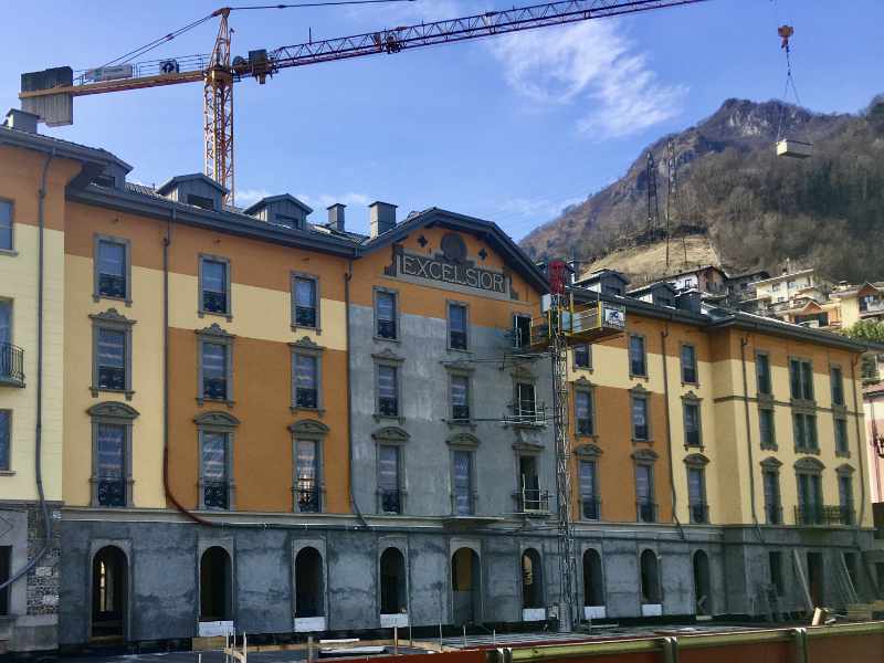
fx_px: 741
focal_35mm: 29
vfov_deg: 48.2
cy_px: 332
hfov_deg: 61.7
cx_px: 442
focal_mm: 4.2
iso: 25
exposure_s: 1/663
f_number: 2.2
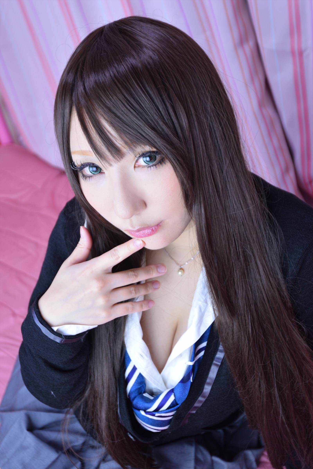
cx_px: 156
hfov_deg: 25.8
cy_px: 234
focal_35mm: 52
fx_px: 685
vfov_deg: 37.9
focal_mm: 35
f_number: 4
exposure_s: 1/60
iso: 400
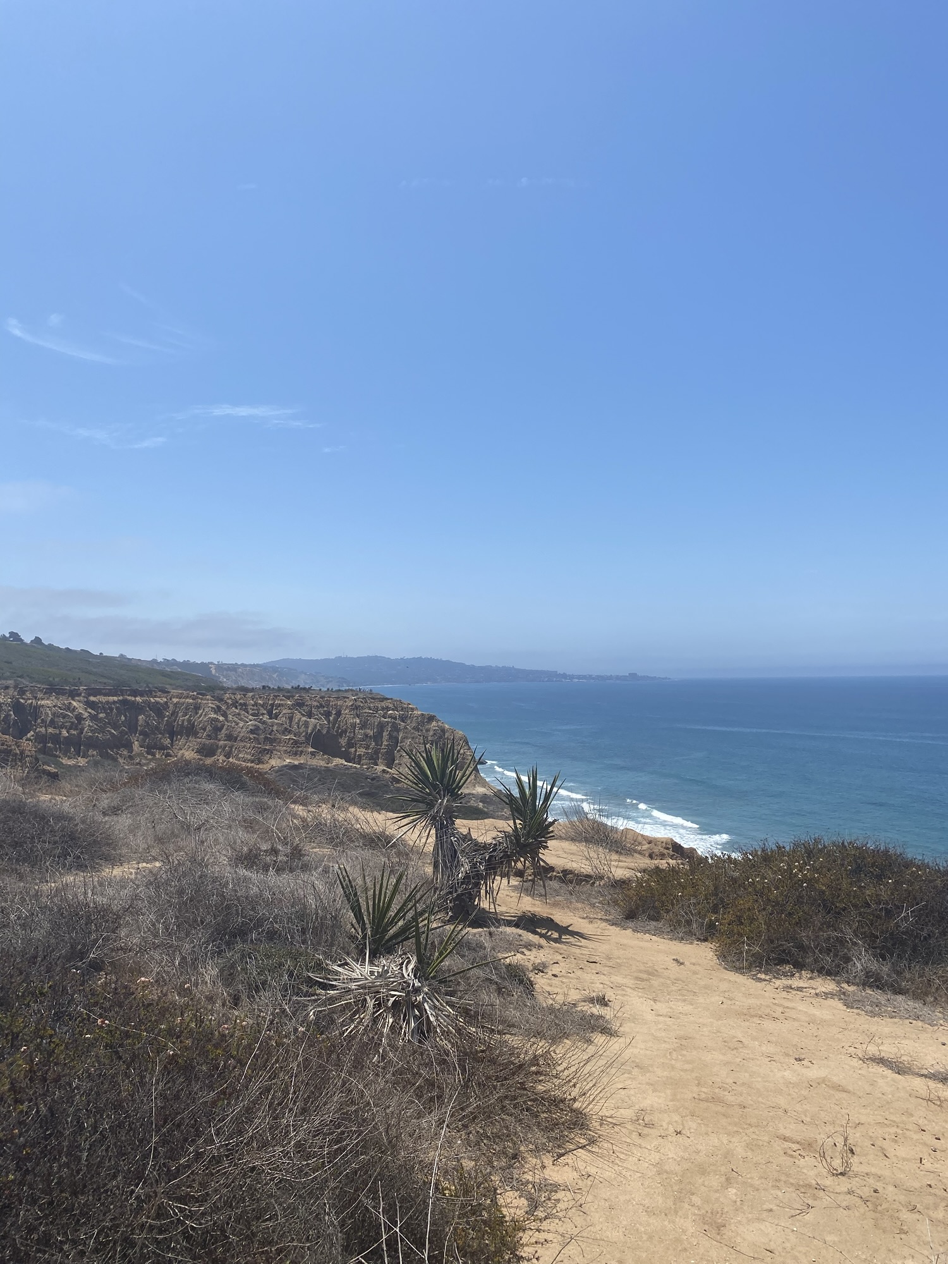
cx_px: 474
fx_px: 949
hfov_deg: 53.1
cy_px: 632
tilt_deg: +3.9
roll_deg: +2.0
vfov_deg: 67.3
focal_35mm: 26
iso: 32
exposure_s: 1/4444
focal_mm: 4.25
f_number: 1.8
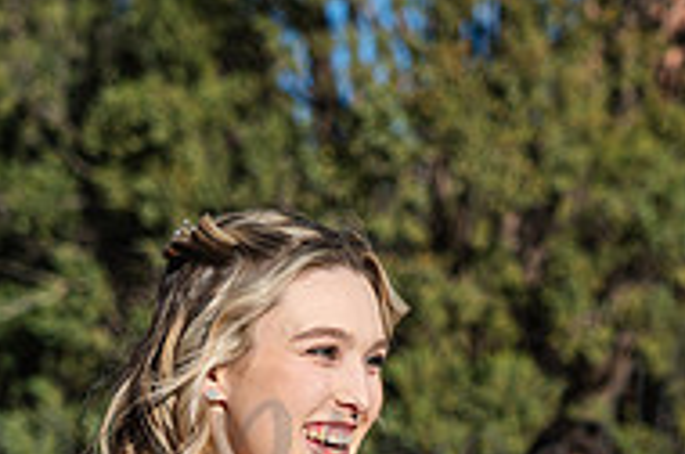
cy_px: 447
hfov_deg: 13.4
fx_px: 2906
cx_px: 523
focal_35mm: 153
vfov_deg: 8.9
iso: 125
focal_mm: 50
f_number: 2.8
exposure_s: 1/3200
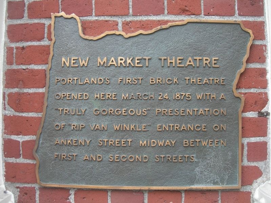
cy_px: 102
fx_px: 297
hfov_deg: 49.0
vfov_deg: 37.7
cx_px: 136
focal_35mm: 38
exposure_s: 1/67.1
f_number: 2.8
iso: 50
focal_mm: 7.8
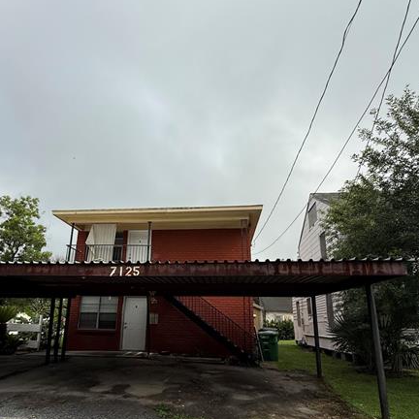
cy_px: 244
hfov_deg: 69.4
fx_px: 301
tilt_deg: +16.1
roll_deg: -2.0
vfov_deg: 69.1
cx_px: 185
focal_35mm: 22
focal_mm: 2.22
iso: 50
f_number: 2.2
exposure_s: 1/2506
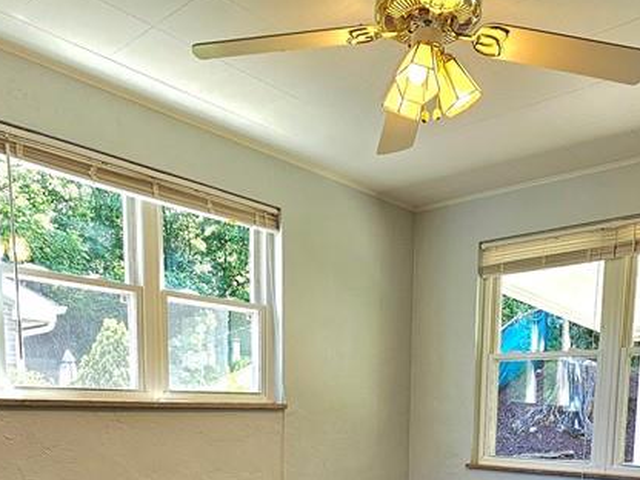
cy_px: 483
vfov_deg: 38.9
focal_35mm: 32
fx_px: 592
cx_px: 372
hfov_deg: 56.5
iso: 64
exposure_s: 1/60.2
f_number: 2.2
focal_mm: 2.2
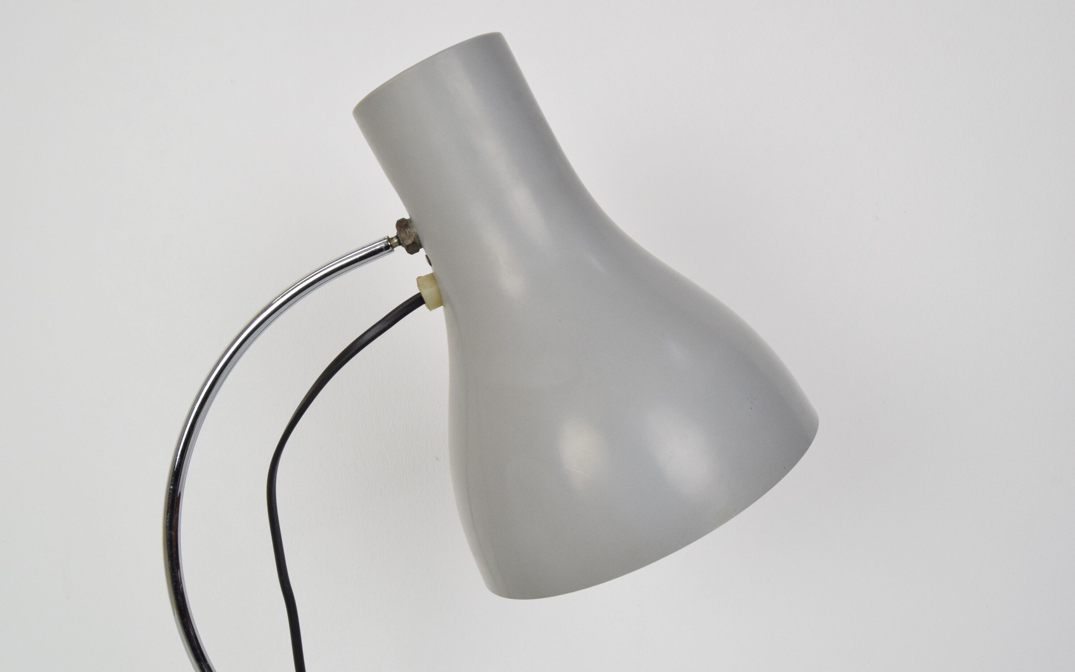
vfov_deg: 35.8
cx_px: 536
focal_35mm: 36
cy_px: 345
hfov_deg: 54.6
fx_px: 1040
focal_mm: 23
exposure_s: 1/100
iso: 1600
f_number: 13
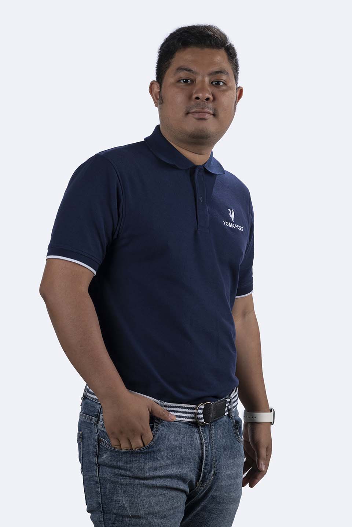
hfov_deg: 13.0
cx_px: 176
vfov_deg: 19.5
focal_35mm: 105
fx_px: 1540
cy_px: 264
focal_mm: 105
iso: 100
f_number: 9
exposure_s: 1/250
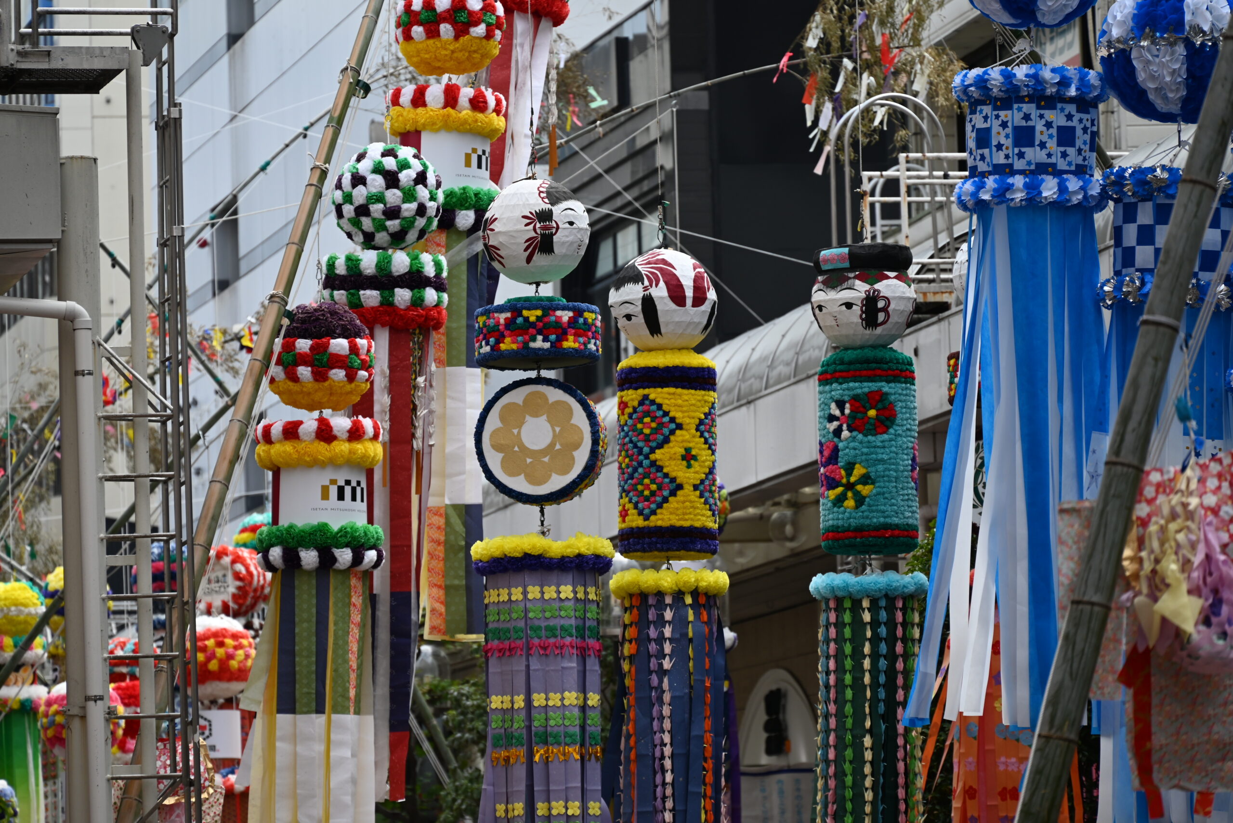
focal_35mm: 200
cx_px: 616
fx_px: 6852
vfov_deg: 6.9
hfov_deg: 10.3
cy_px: 412
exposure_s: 1/500
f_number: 6.3
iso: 200
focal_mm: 200
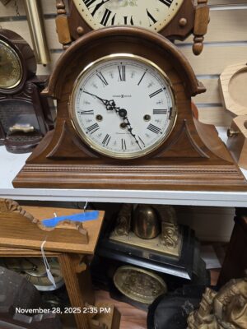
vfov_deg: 73.9
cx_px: 124
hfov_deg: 58.9
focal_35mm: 23
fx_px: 219
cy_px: 164
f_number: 1.7
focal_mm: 6.3
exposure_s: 1/120
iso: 500
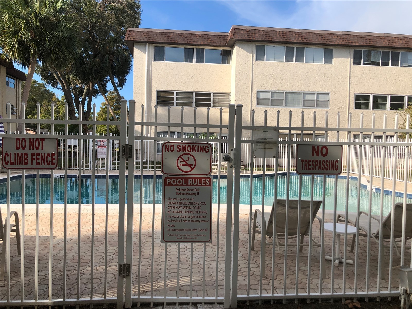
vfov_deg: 49.7
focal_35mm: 28
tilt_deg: -2.7
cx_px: 206
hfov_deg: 63.4
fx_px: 333
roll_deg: -1.8
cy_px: 154
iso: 20
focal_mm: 3.99
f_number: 1.8
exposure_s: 1/1656
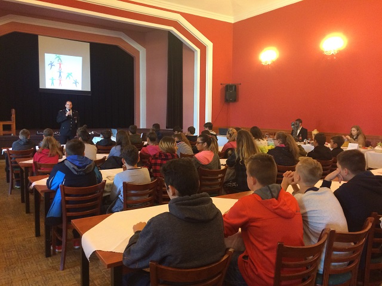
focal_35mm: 29
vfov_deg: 48.2
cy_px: 143
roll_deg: -0.9
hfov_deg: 61.7
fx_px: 320
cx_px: 191
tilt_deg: -6.4
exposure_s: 1/20
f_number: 2.2
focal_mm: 4.15
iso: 250
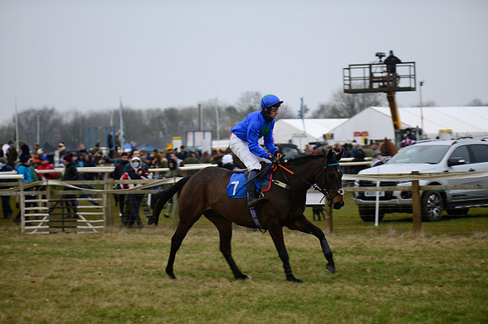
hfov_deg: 17.1
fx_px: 1626
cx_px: 244
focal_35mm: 120
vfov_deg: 11.4
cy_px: 162
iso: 1250
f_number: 4
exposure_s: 1/250
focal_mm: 120
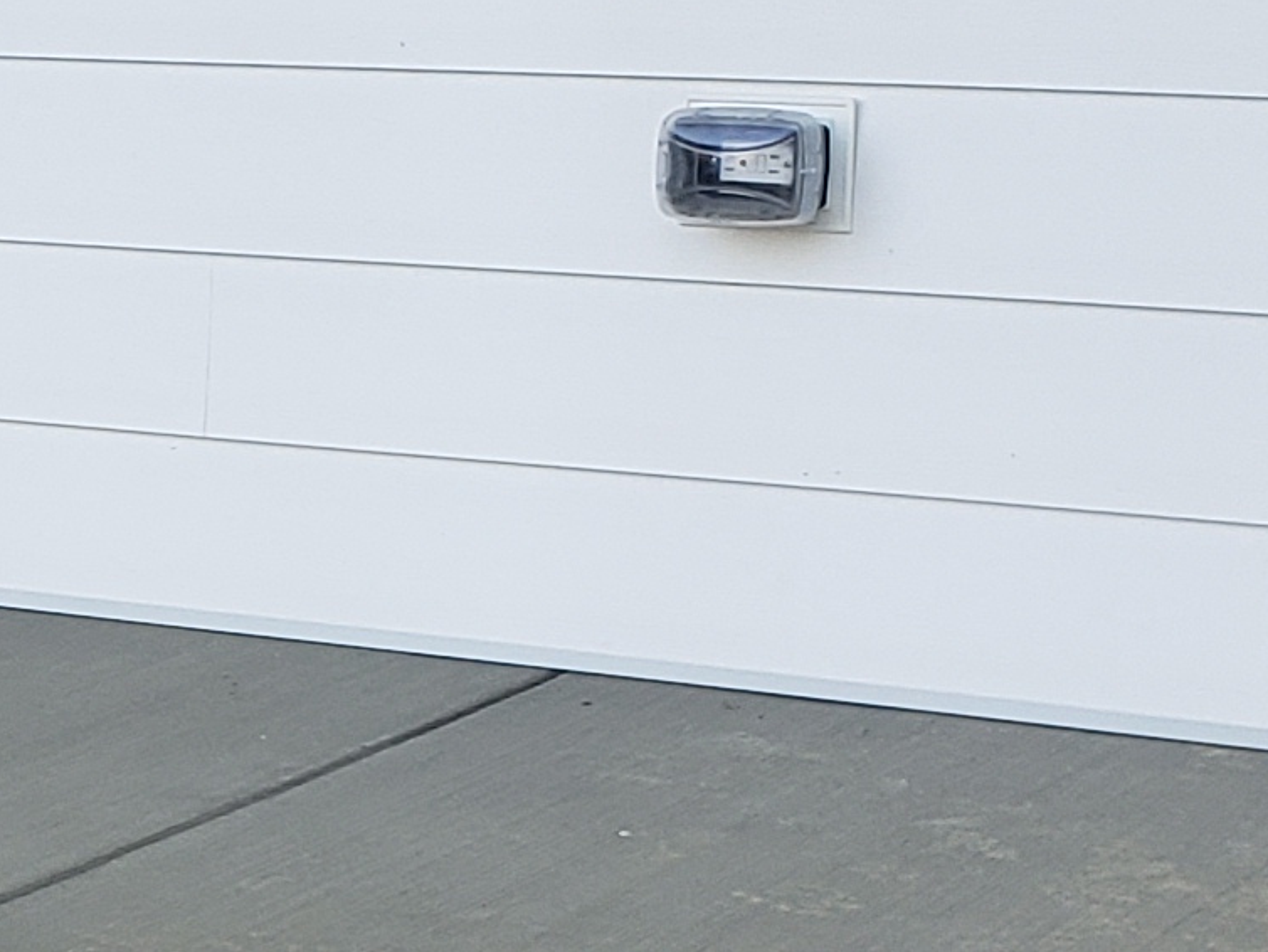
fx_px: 5093
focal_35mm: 139
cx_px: -441
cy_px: 616
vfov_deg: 10.7
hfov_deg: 13.6
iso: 64
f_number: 2.4
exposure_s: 1/120
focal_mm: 4.3
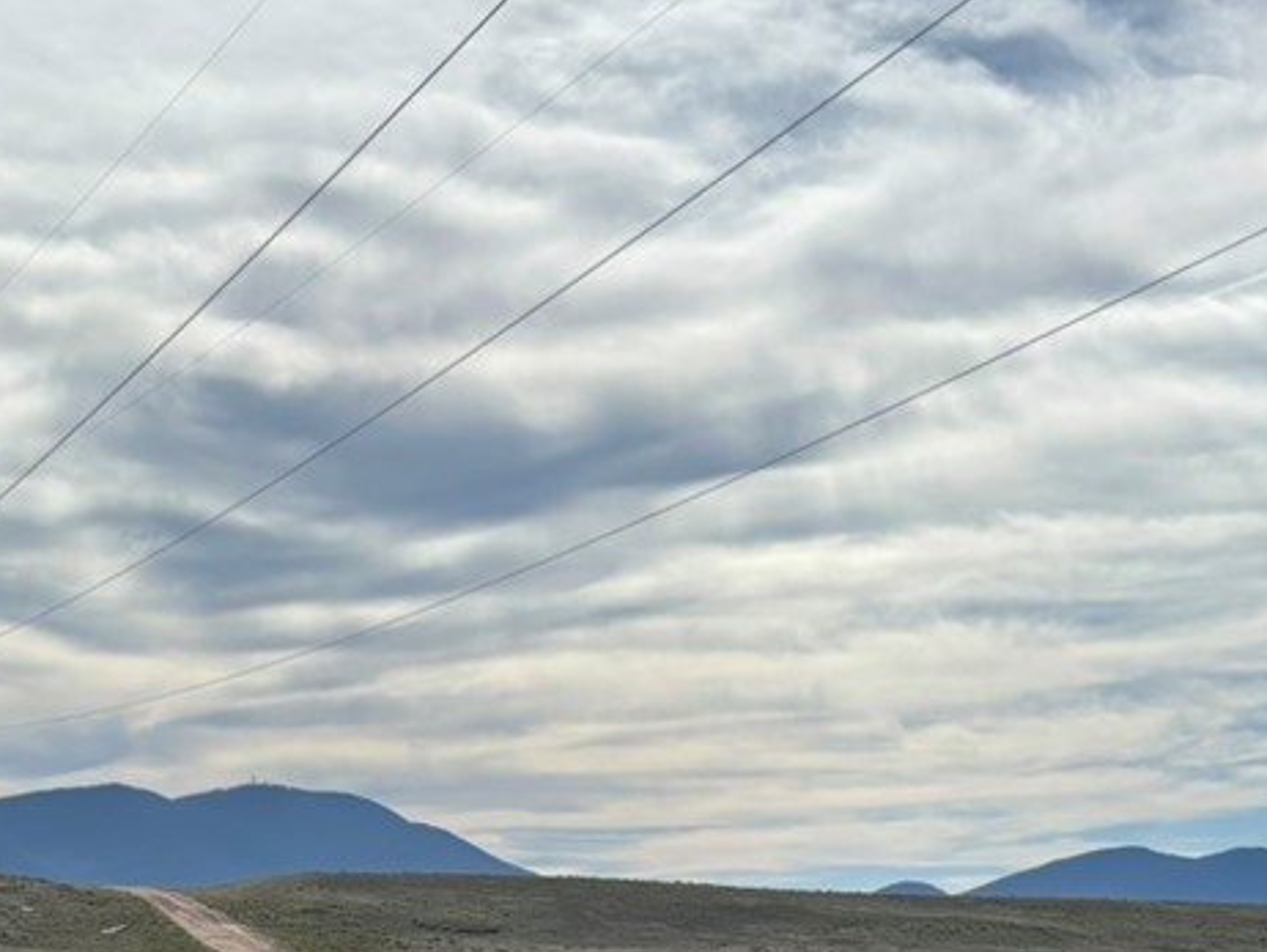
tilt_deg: -0.3
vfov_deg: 16.0
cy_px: 1010
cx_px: 403
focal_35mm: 90
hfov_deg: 21.7
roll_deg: -0.4
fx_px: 3296
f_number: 1.6
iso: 50
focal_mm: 5.96
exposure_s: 1/12195
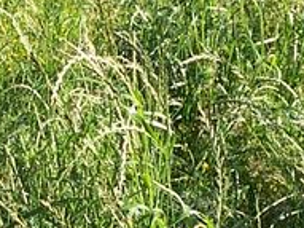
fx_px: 1606
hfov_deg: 10.8
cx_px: 216
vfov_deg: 8.1
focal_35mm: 183
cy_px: 202
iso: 80
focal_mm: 6
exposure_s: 1/500
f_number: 2.8
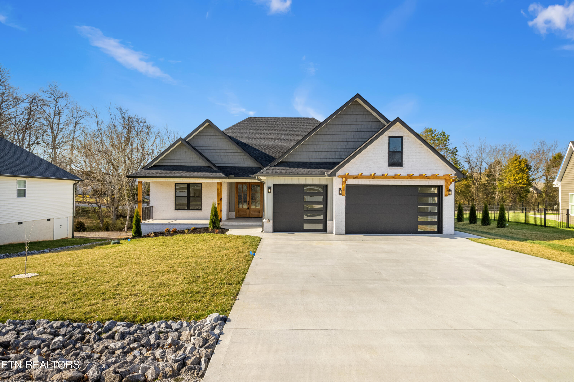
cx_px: 287
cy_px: 191
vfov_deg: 57.2
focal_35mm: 22
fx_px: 351
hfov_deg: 78.6
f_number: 2.8
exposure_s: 1/60
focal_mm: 8.38
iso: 100
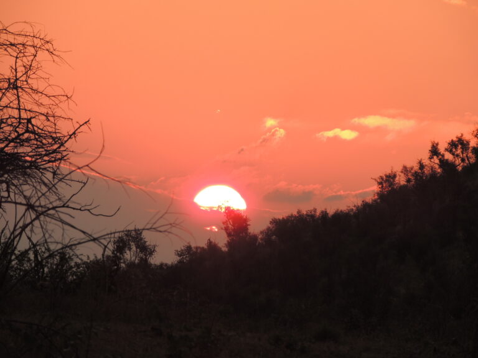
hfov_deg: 4.6
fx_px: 6007
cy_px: 179
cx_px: 239
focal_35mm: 435
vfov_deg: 3.4
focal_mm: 77.5
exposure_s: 1/250
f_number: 4.9
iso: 100
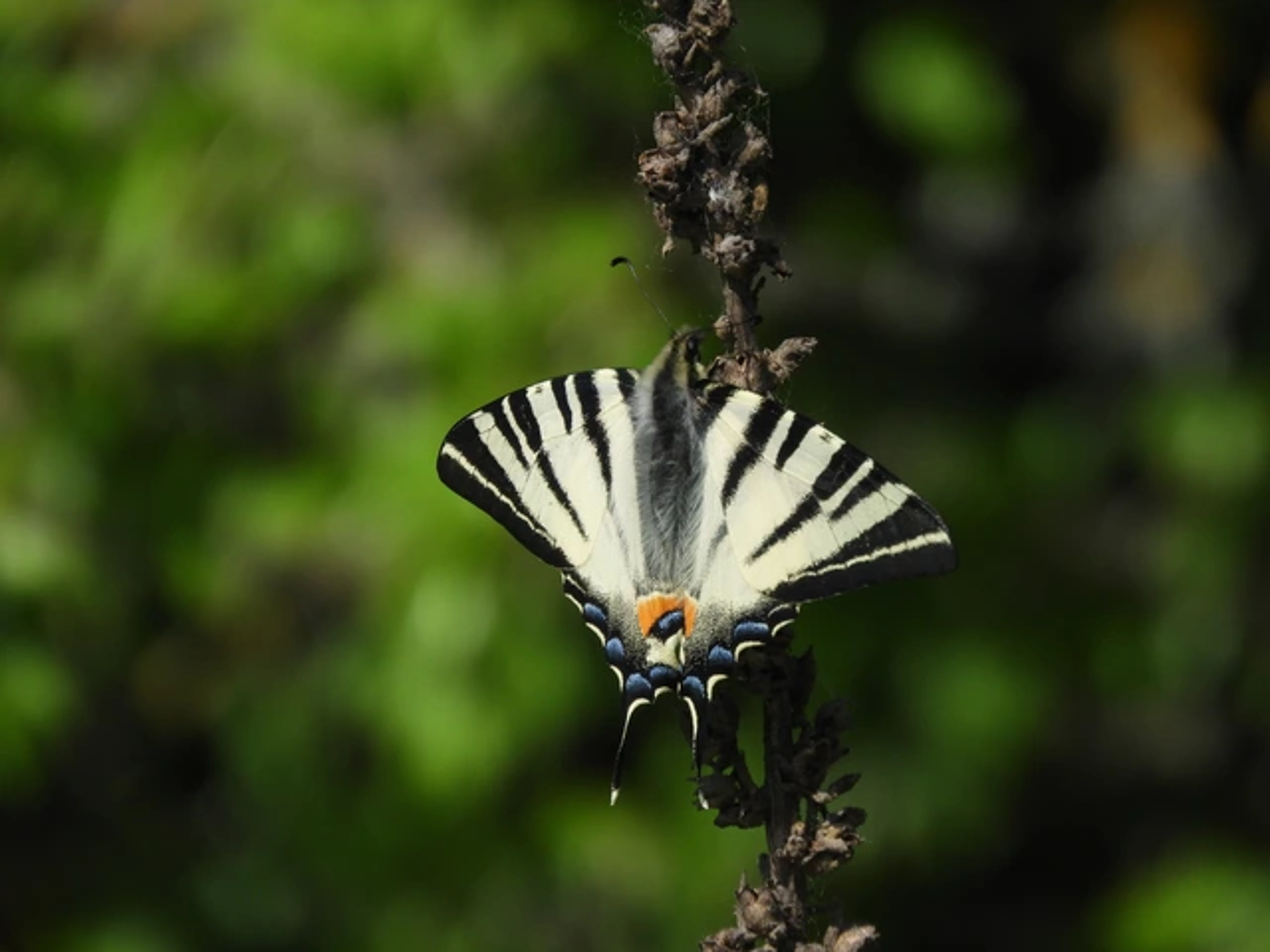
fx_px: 29351
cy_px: 476
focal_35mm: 800
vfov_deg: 1.9
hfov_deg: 2.5
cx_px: 635
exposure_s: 1/1250
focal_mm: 143.3
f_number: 5.6
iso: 200
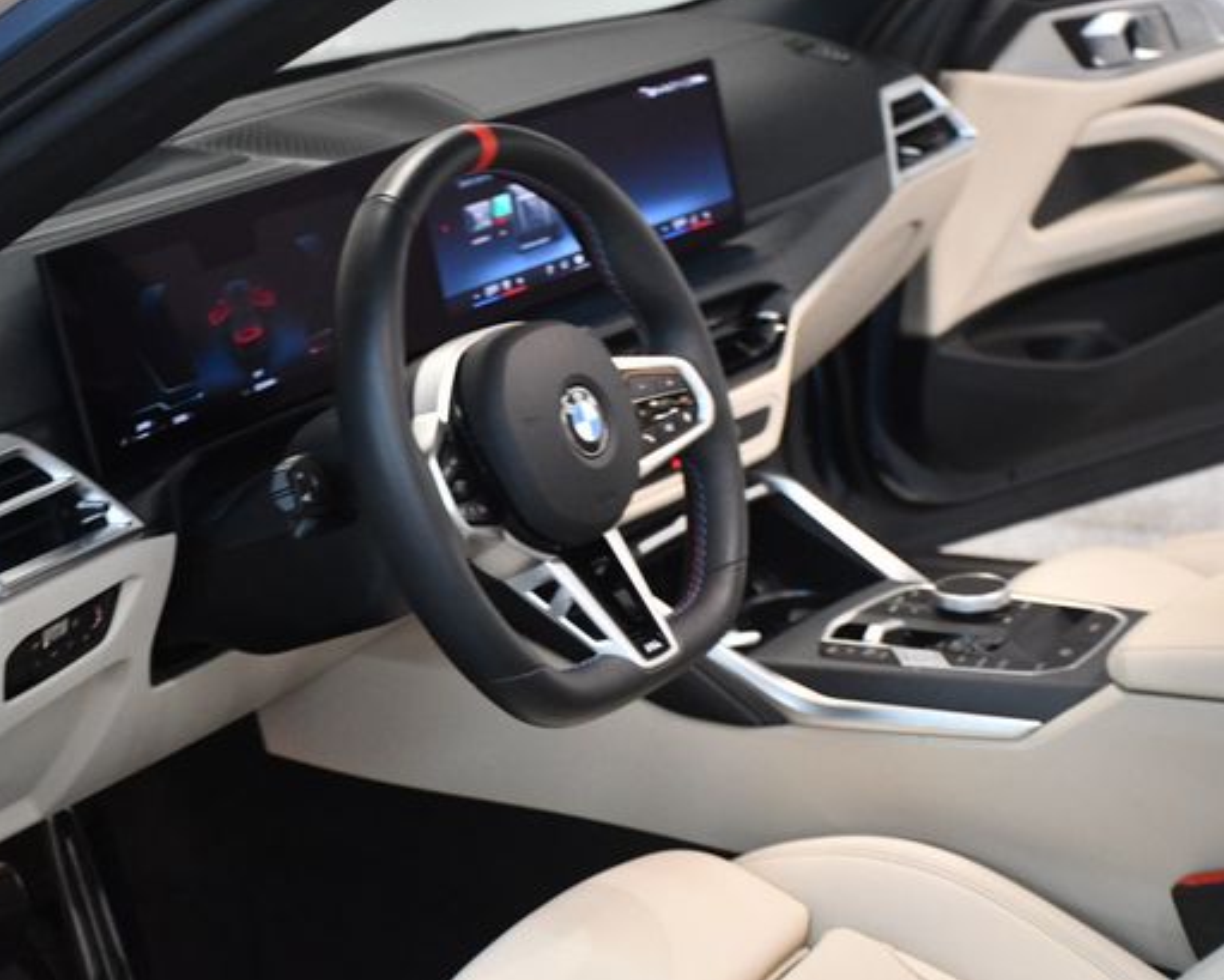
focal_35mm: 74
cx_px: 515
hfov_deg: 25.7
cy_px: 494
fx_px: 2681
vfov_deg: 20.7
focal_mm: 42
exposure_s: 1/80
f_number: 4.5
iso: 3200
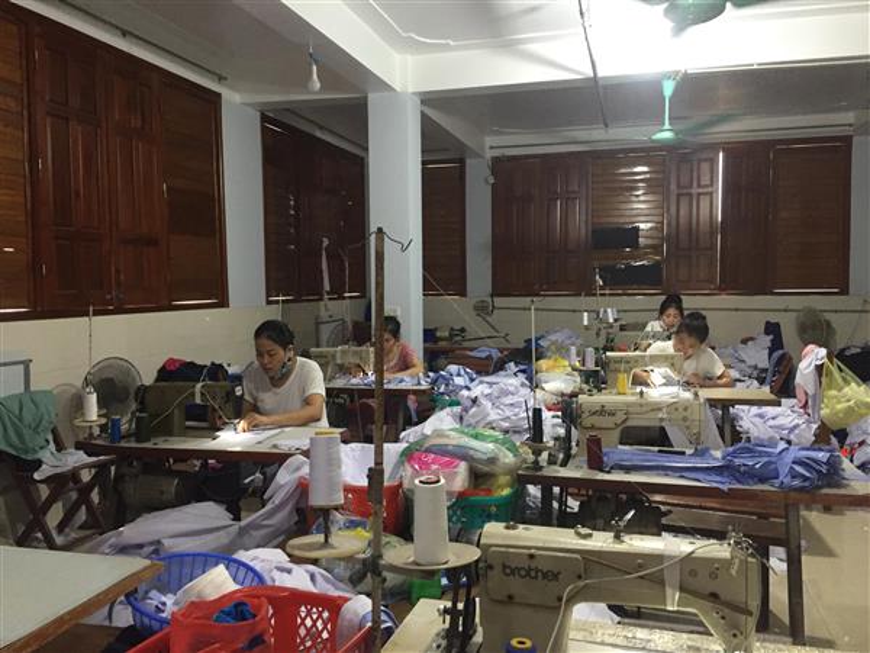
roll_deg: -1.1
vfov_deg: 48.2
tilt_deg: -2.6
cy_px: 326
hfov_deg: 61.7
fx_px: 729
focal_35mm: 29
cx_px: 435
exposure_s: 1/33
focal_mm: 4.15
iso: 200
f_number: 2.2
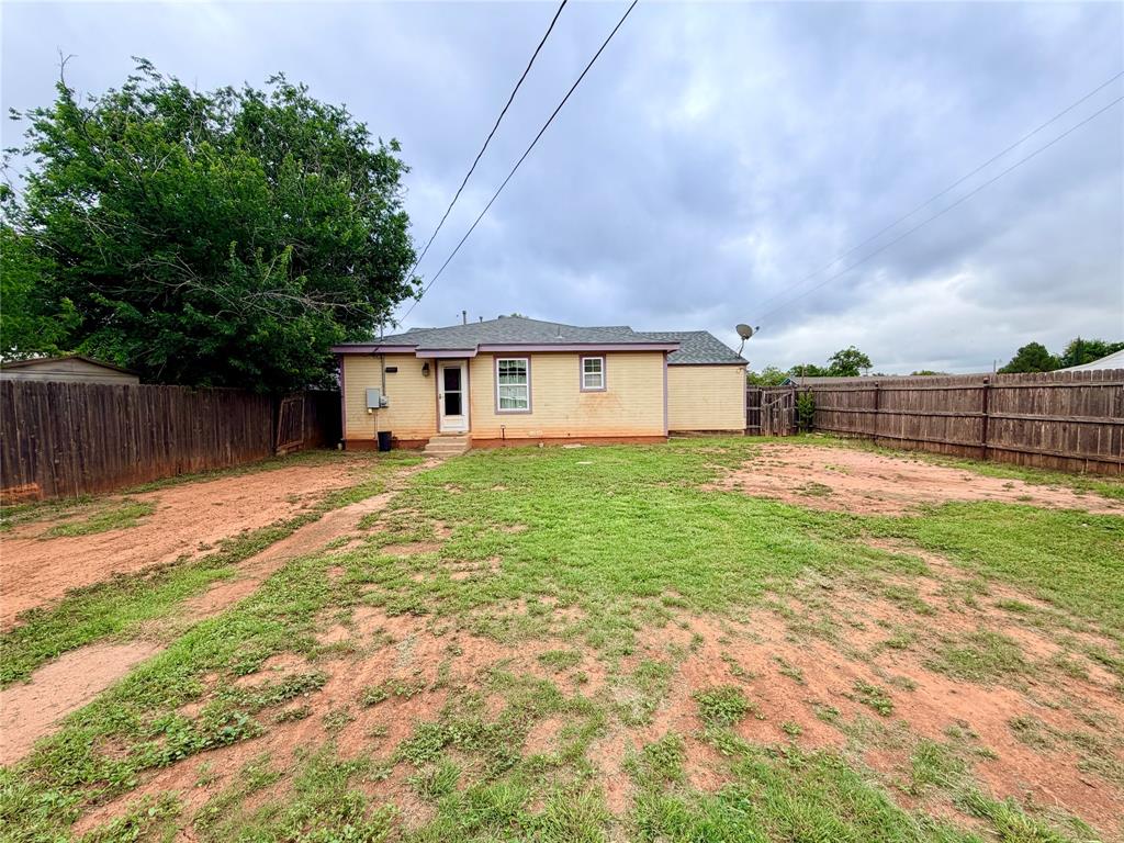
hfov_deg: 102.1
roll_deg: +1.7
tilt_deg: -2.2
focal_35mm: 14
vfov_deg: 85.7
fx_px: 455
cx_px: 562
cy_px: 422
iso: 40
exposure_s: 1/514
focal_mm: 2.22
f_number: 2.2
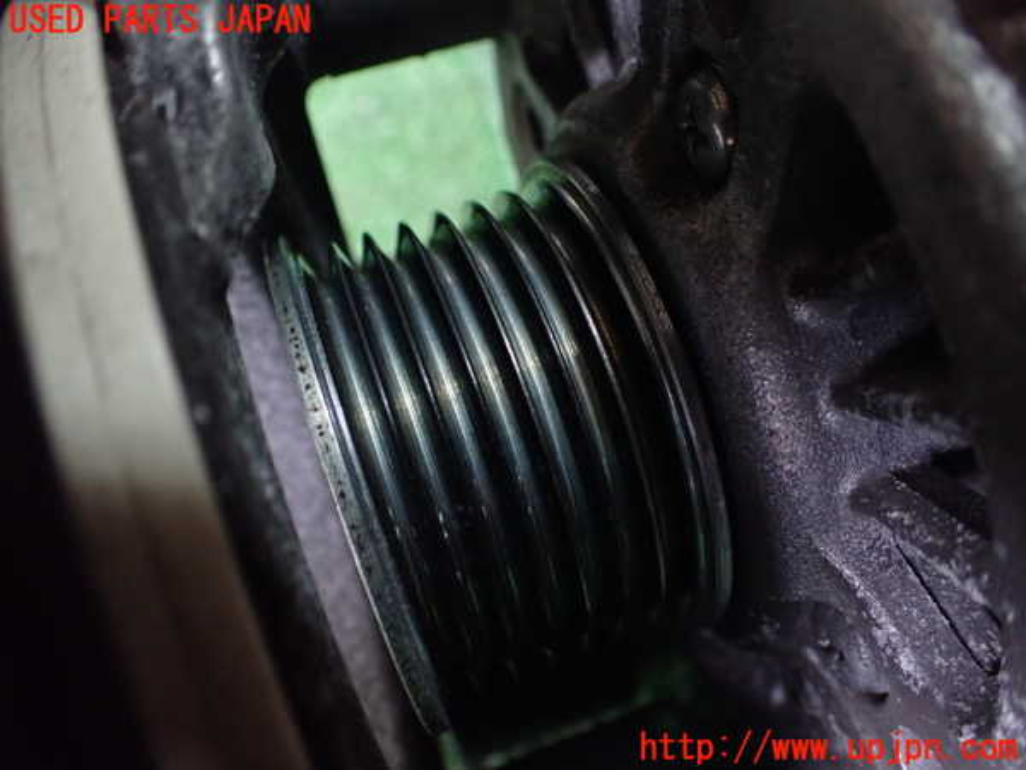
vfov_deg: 46.8
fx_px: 889
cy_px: 385
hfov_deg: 60.0
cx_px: 513
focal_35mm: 30
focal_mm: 5.4
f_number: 2.3
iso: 800
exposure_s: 1/50
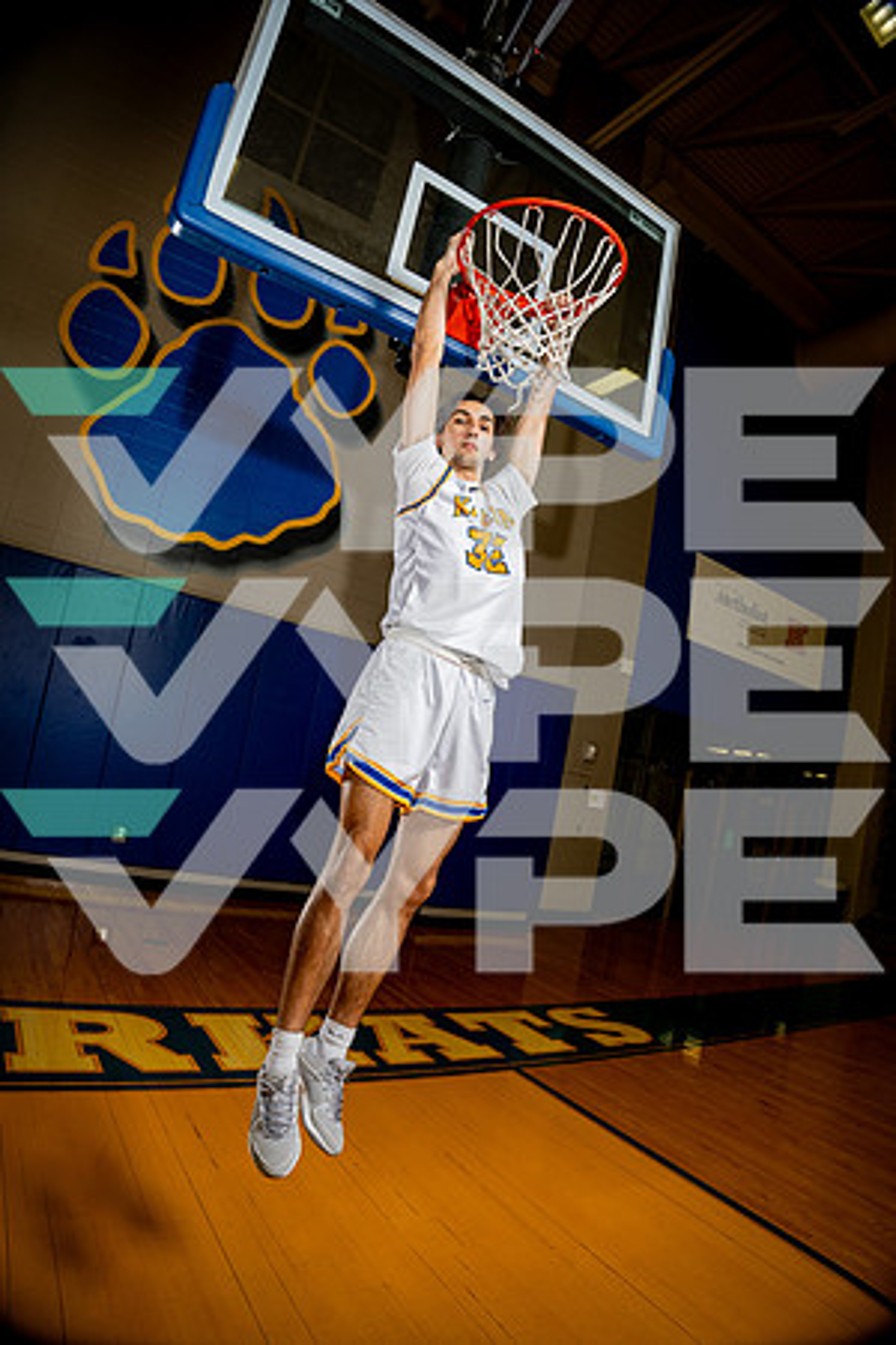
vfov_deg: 84.0
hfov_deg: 61.9
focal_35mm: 20
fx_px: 747
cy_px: 672
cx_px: 448
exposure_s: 1/250
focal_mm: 20
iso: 160
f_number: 4
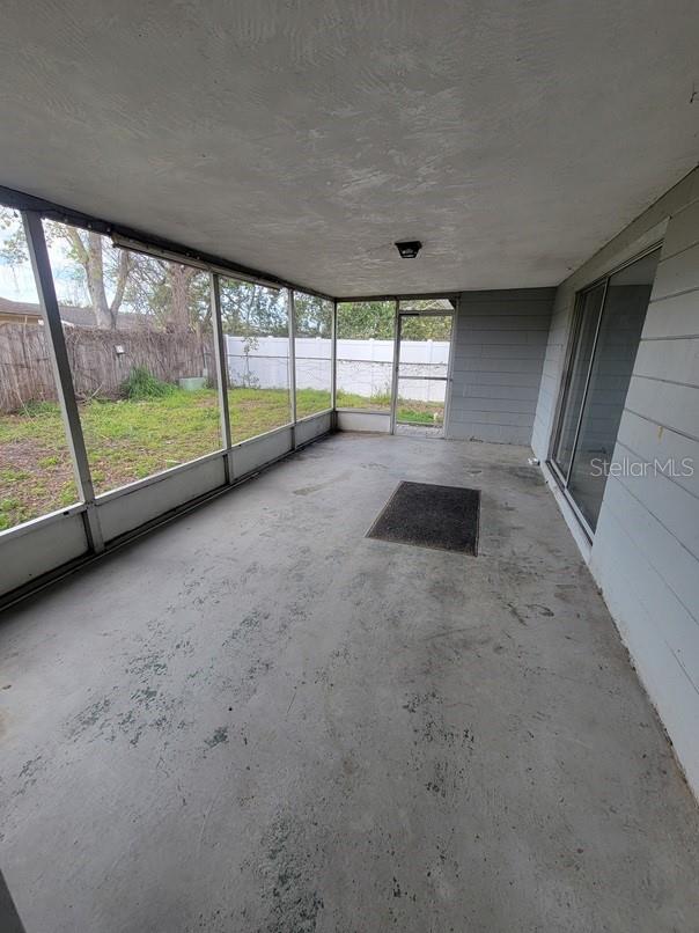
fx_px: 350
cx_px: 350
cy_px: 466
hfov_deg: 89.9
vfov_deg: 106.2
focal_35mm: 13
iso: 64
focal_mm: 2.2
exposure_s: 1/120
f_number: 2.2
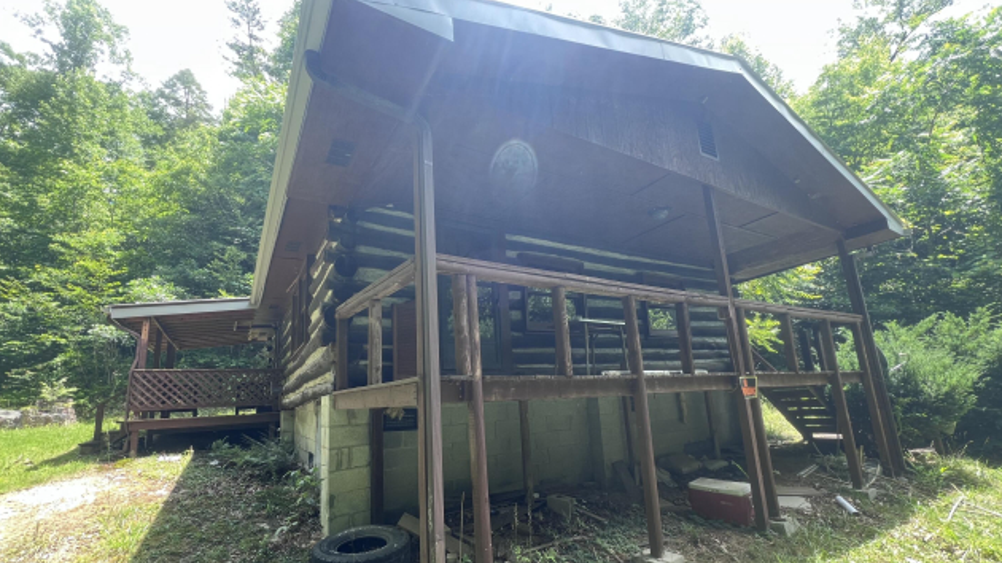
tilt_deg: +12.4
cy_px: 316
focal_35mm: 15
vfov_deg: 70.2
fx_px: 398
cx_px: 487
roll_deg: +3.4
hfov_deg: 103.0
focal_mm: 1.57
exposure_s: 1/99
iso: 40
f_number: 1.8
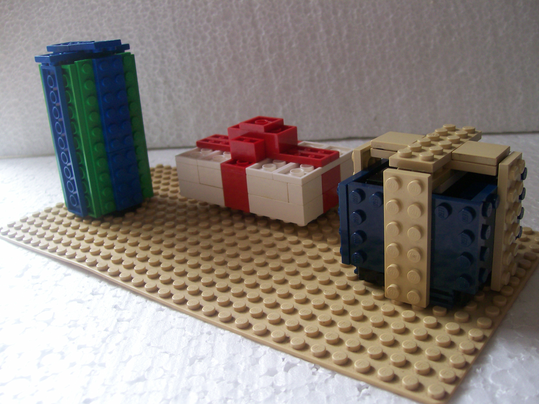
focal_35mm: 36
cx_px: 270
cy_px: 202
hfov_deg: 51.4
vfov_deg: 39.7
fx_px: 561
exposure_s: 1/51
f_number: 2.7
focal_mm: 6
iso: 80
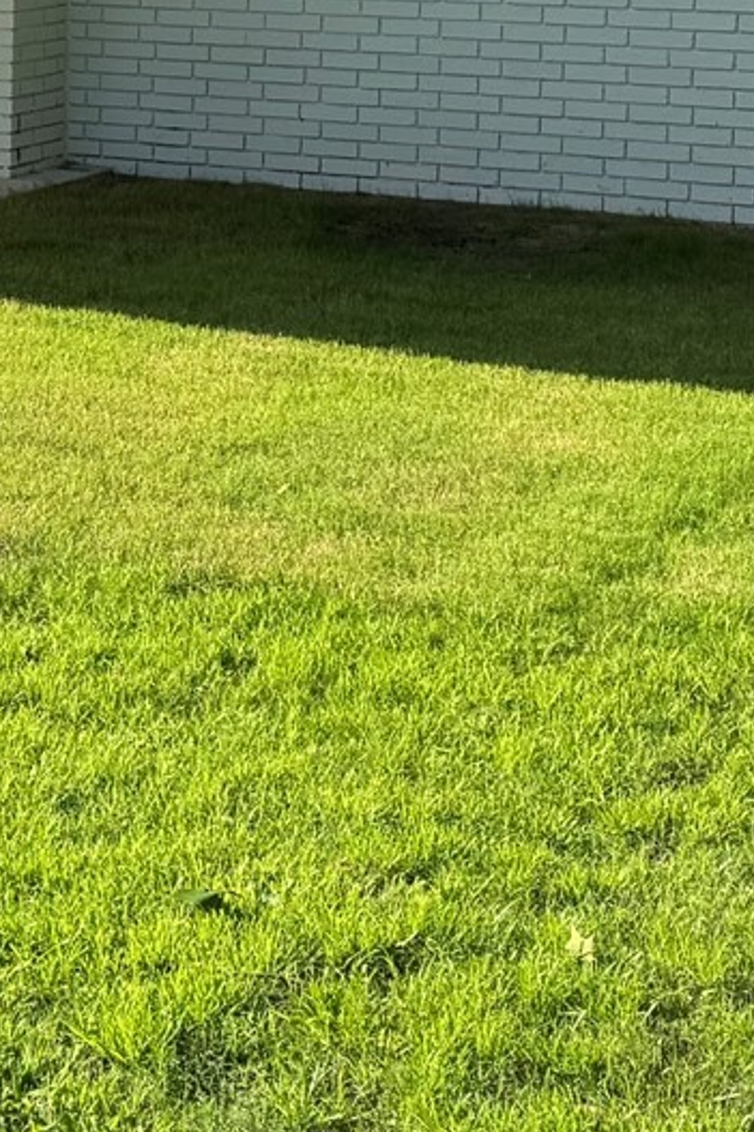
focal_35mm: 91
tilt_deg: -4.0
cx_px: -496
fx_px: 2861
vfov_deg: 21.8
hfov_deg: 13.8
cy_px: 67
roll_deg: +0.2
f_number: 1.78
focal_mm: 6.76
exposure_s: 1/2331
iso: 80
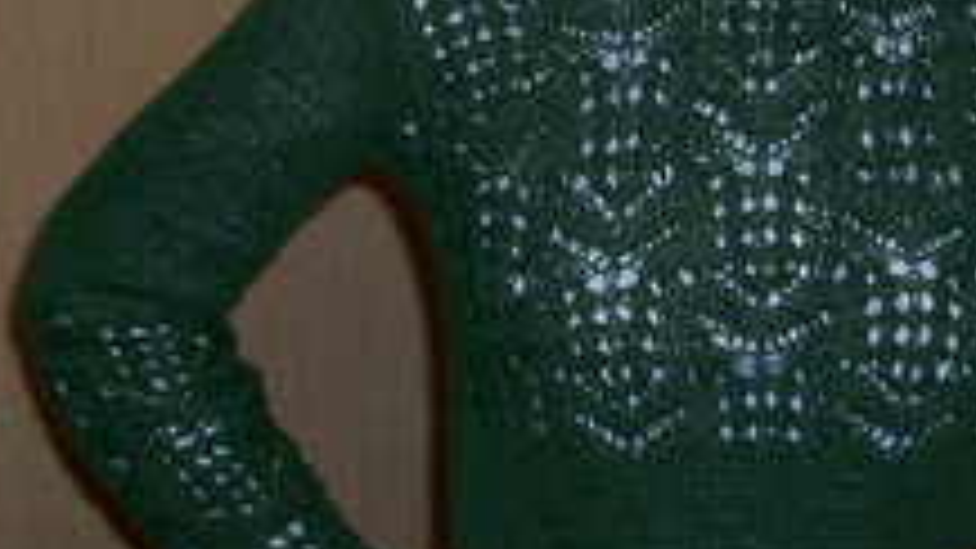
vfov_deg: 15.4
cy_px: 0
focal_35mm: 77
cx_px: 652
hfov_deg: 27.4
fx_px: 1992
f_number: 2.8
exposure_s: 1/60
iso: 160
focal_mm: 5.7
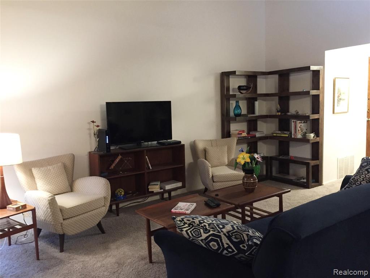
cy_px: 139
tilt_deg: -6.0
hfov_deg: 61.7
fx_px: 310
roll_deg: +1.9
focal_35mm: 29
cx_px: 185
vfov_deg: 48.2
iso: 250
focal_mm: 4.15
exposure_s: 1/17
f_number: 2.2
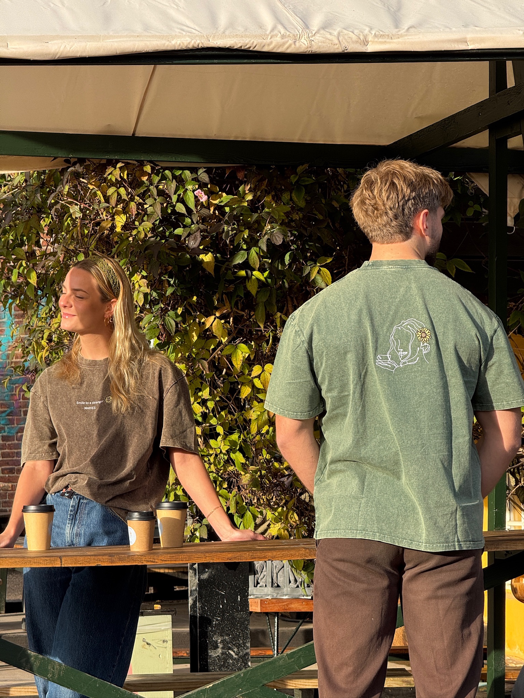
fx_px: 2422
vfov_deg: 16.4
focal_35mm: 120
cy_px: 349
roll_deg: +1.2
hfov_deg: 12.3
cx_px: 262
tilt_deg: +4.1
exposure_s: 1/276
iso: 50
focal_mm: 15.66
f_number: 2.8
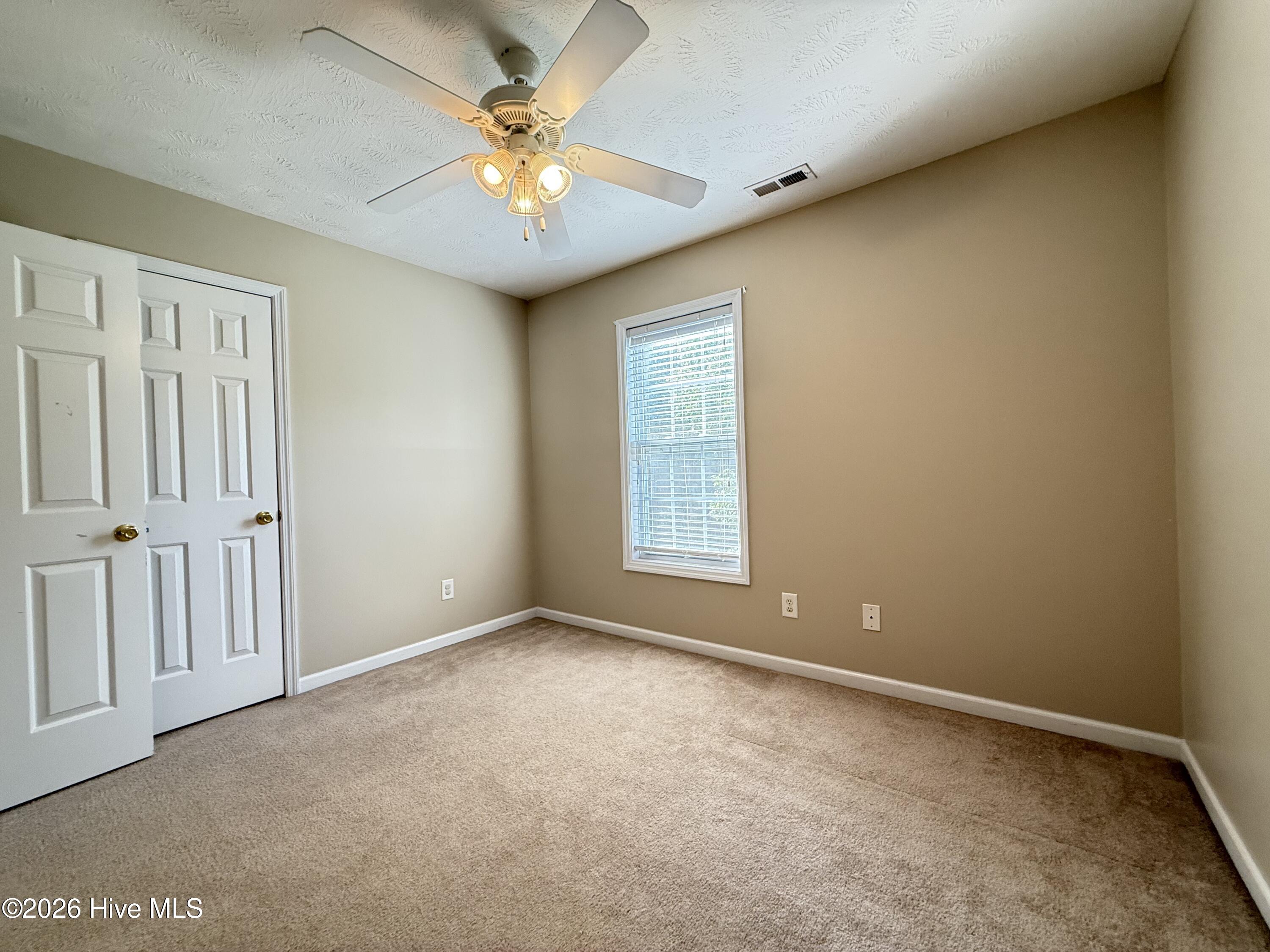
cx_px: 635
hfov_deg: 102.1
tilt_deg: -0.2
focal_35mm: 14
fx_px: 514
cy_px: 476
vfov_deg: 85.7
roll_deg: +1.6
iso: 250
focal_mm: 2.22
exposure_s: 1/120
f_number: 2.2
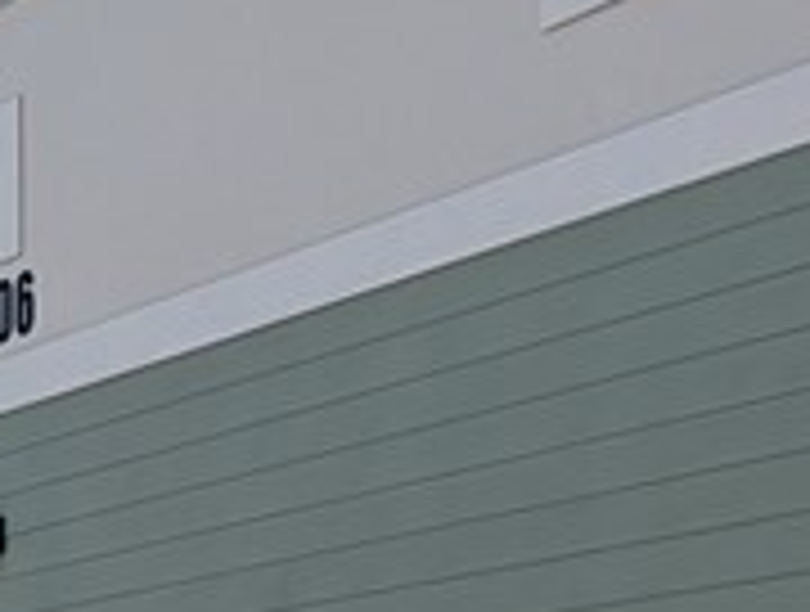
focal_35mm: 136
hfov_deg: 11.9
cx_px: -1087
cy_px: 968
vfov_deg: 10.5
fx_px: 3191
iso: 21
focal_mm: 6.9
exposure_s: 1/1715
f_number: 1.68
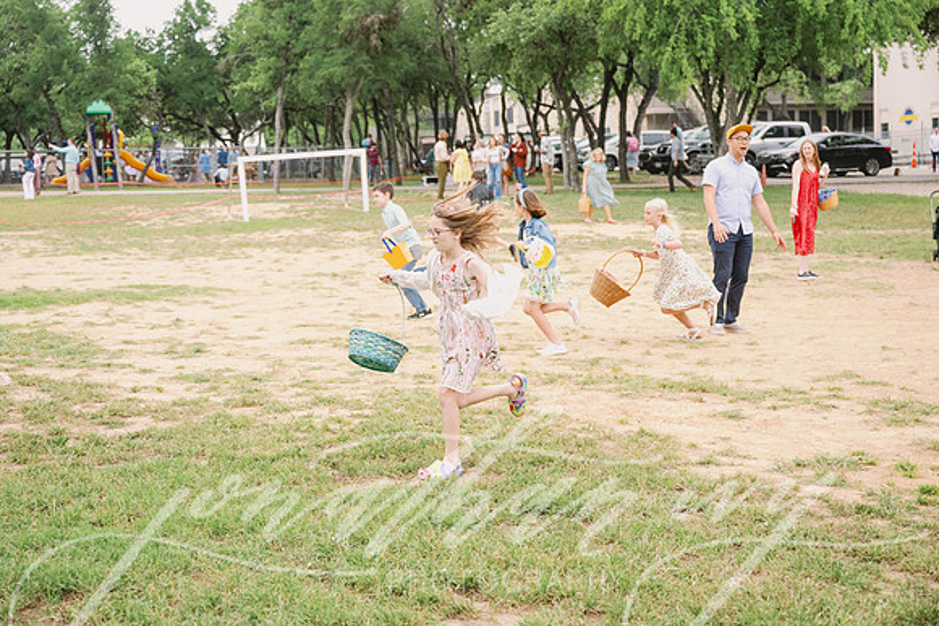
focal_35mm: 50
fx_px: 1304
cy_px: 313
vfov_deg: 27.0
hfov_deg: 39.6
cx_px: 470
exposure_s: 1/1600
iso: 1000
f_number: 3.5
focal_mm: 50
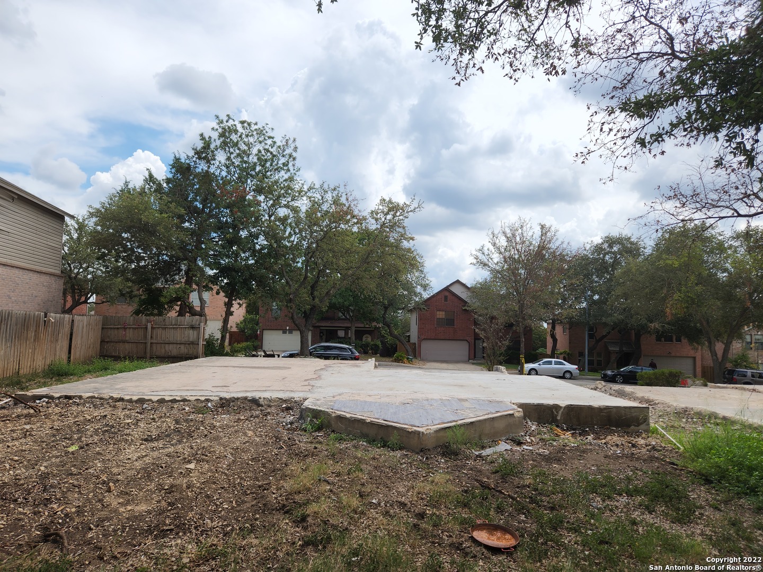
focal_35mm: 23
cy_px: 286
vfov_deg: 58.9
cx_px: 382
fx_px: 507
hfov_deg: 73.9
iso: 20
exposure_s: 1/1509
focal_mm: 5.4
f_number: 1.8
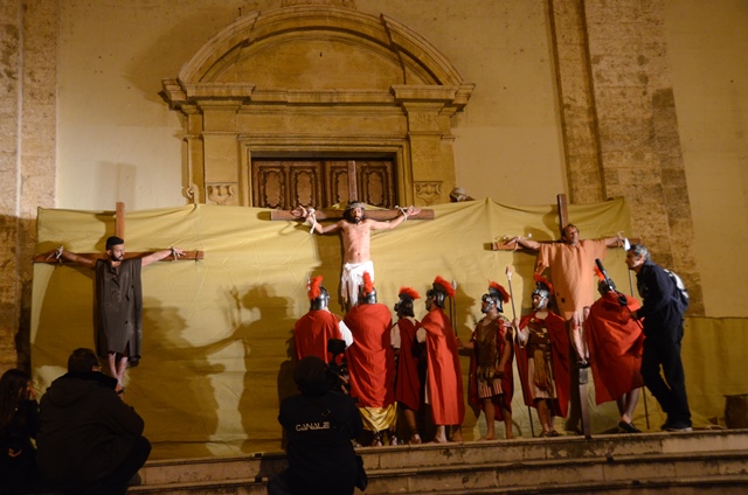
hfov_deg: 46.5
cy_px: 248
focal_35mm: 42
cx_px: 374
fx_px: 871
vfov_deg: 31.8
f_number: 4
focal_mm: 28
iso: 2500
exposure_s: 1/100
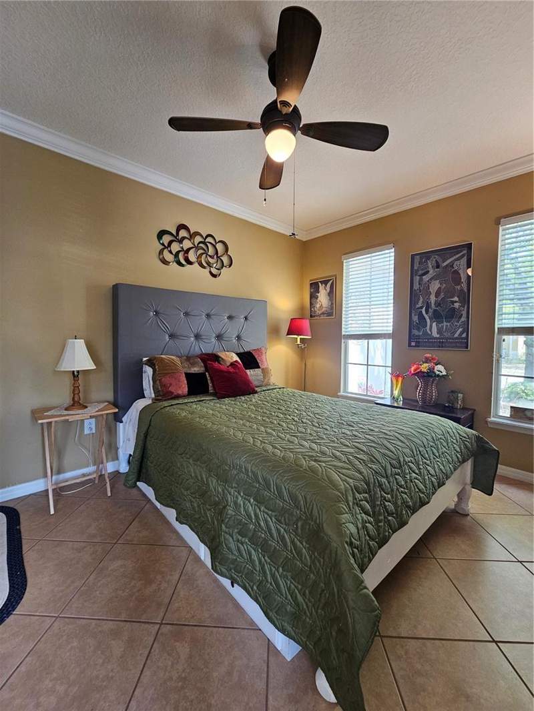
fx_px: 267
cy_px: 356
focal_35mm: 13
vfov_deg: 106.2
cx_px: 267
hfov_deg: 89.9
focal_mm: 2.2
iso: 160
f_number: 2.2
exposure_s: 1/60
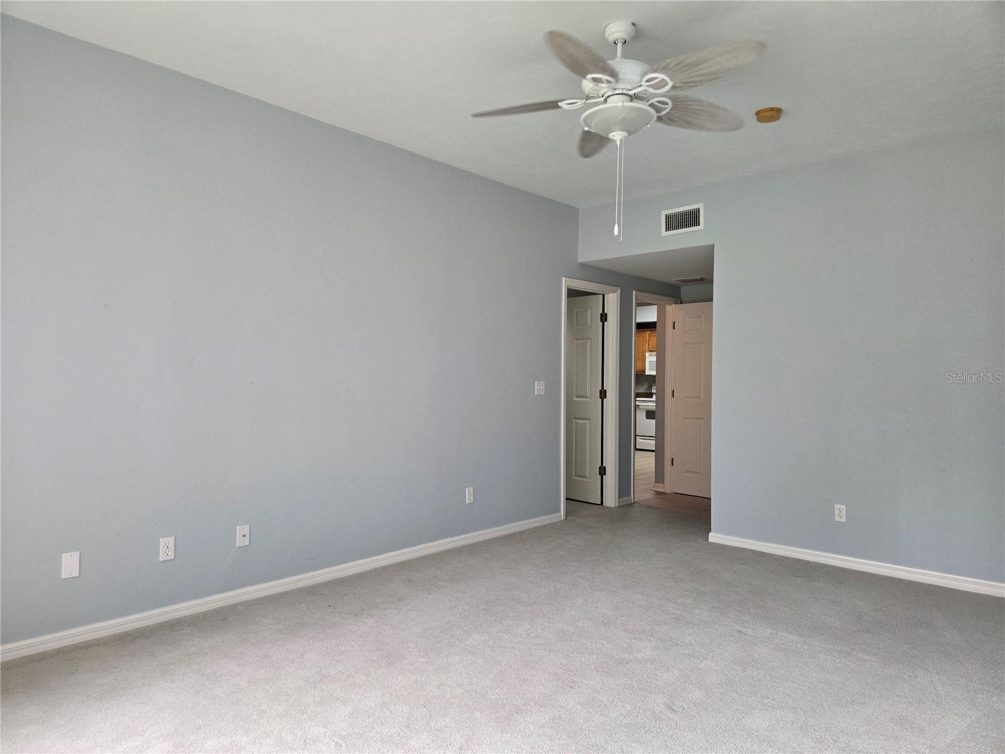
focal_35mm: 23
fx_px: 668
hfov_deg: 73.9
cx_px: 502
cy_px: 377
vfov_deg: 58.9
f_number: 1.8
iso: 250
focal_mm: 5.4
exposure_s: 1/120
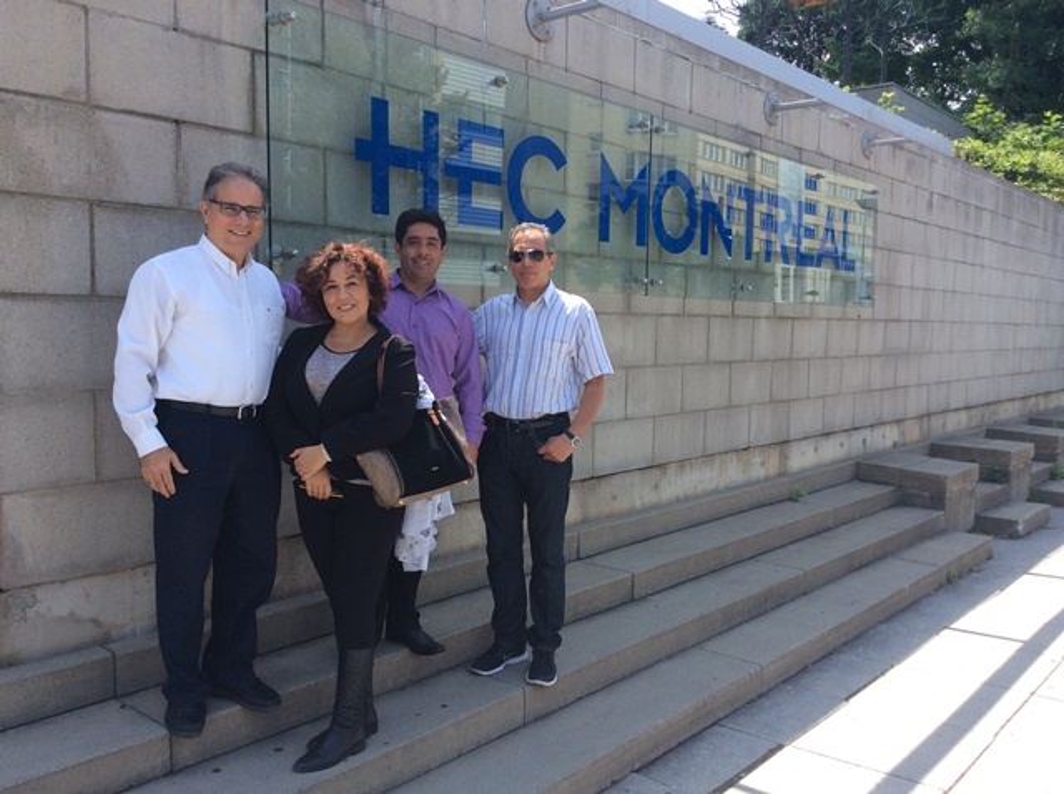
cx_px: 532
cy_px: 397
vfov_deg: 44.1
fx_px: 982
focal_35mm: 32
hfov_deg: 56.9
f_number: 2.4
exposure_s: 1/561
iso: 32
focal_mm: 3.3
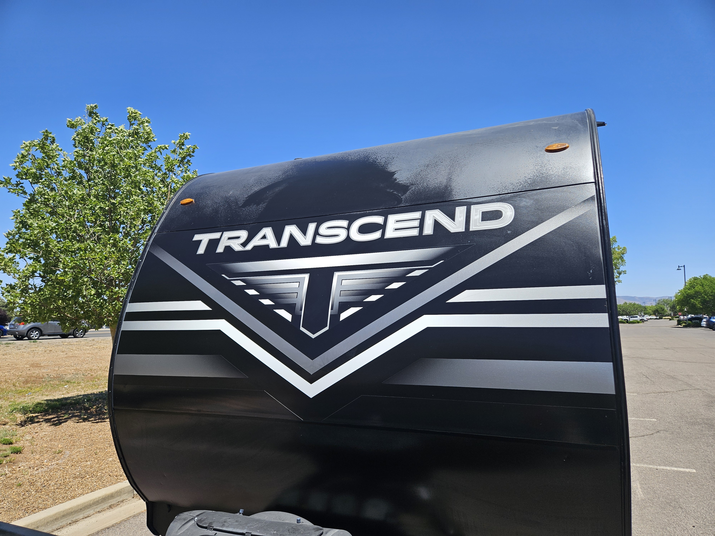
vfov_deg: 58.9
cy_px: 268
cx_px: 358
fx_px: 475
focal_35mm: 23
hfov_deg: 73.9
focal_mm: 5.4
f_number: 1.8
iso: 25
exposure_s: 1/1728
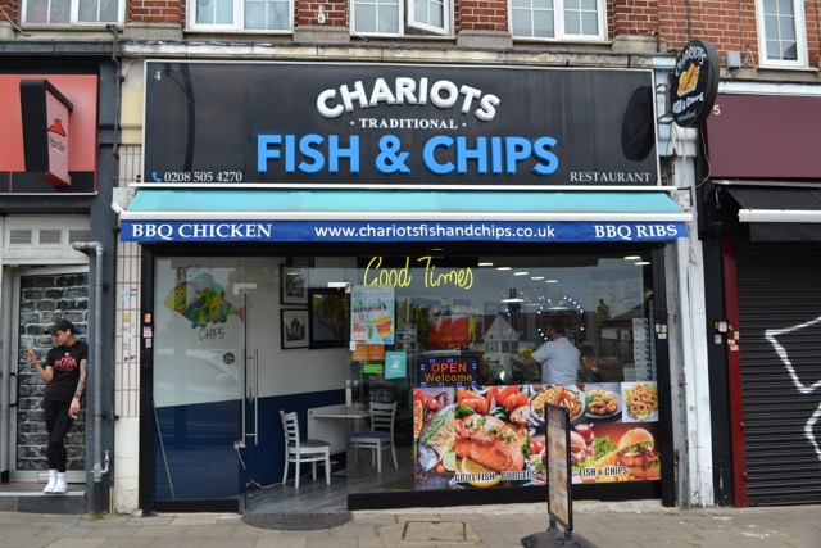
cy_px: 274
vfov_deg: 40.0
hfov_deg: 57.2
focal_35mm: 33
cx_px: 410
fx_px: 753
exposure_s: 1/125
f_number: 5.6
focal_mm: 22
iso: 200
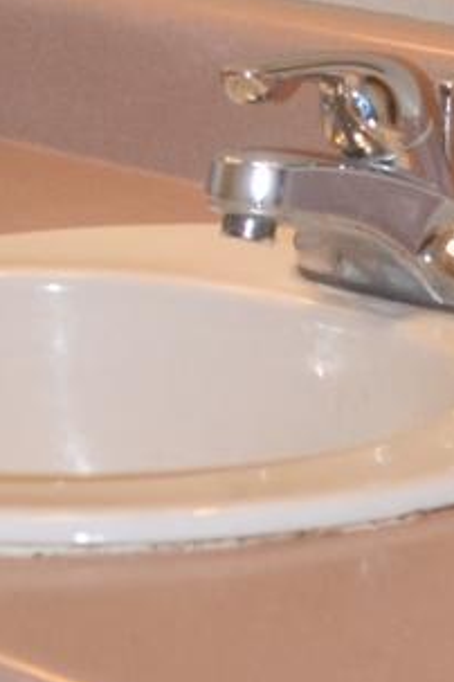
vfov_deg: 9.7
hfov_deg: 6.9
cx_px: 379
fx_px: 3745
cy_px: -668
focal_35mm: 198
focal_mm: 20
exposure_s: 1/125
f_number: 4
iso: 200
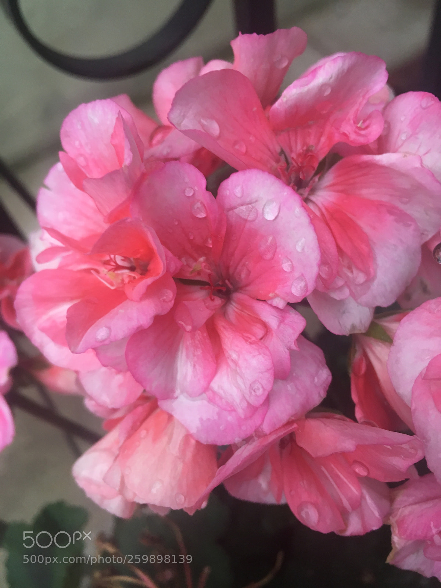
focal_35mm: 29
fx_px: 493
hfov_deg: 48.2
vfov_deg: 61.7
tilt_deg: -57.1
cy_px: 294
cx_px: 220
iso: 64
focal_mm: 4.15
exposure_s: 1/30
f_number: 2.2
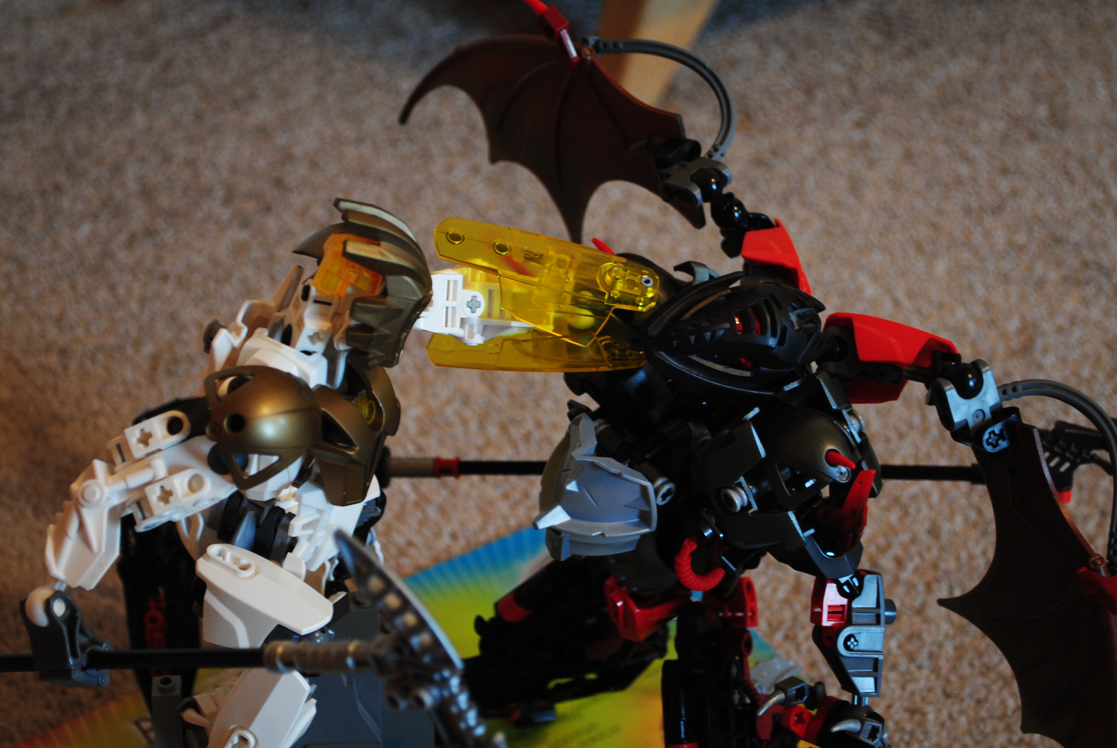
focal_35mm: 72
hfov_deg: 28.0
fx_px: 2237
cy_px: 382
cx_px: 552
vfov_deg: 19.0
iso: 400
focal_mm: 42
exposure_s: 1/3
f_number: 5.3
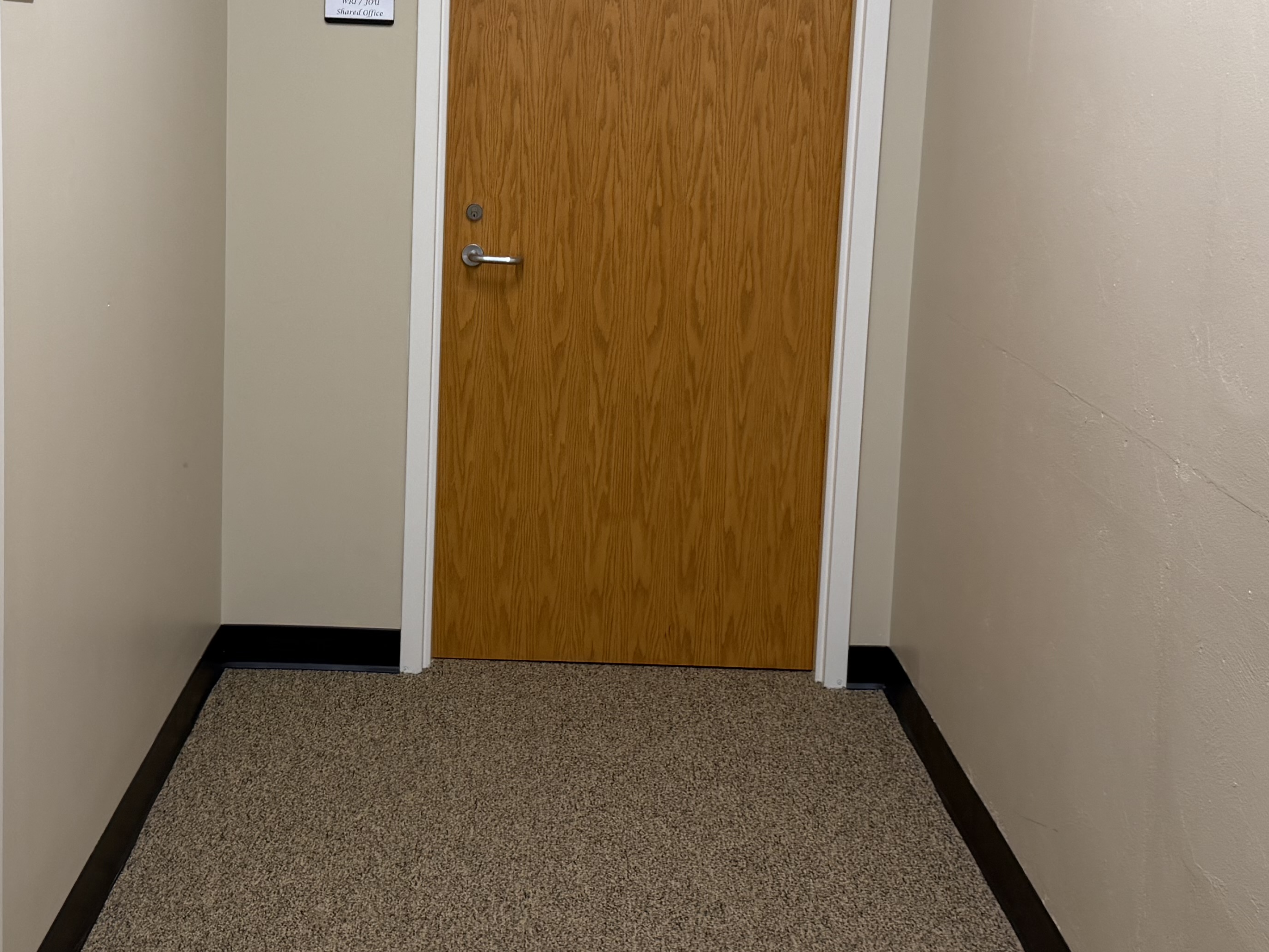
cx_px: 551
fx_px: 1833
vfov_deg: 28.9
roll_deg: -2.4
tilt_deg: -8.2
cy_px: 324
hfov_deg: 38.1
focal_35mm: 50
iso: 125
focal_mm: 6.76
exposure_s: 1/75
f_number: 1.78
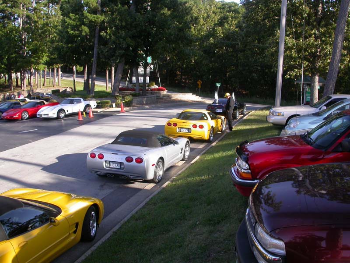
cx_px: 175
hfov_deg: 49.0
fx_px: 384
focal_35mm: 38
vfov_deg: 37.7
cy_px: 132
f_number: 5.3
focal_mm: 7.85
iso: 100
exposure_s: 1/165
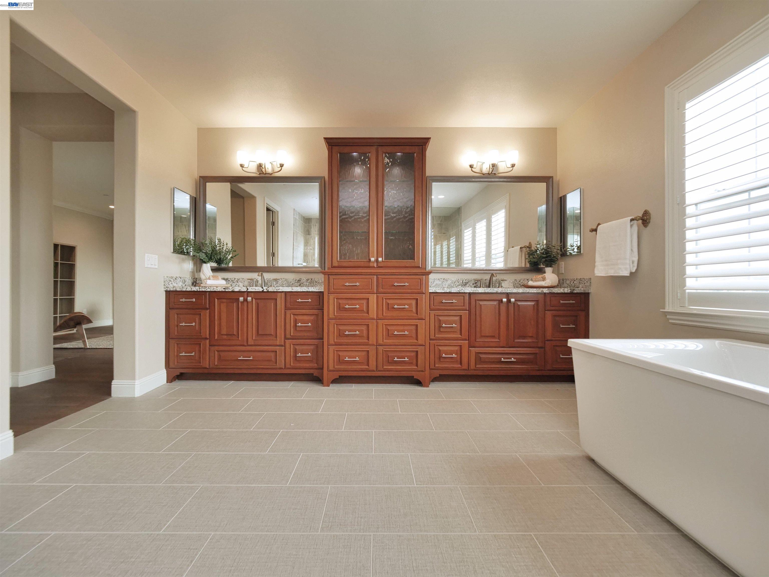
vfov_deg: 85.7
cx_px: 384
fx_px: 311
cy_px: 288
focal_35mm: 14
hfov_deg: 102.1
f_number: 5
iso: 800
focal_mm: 7
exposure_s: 1/160
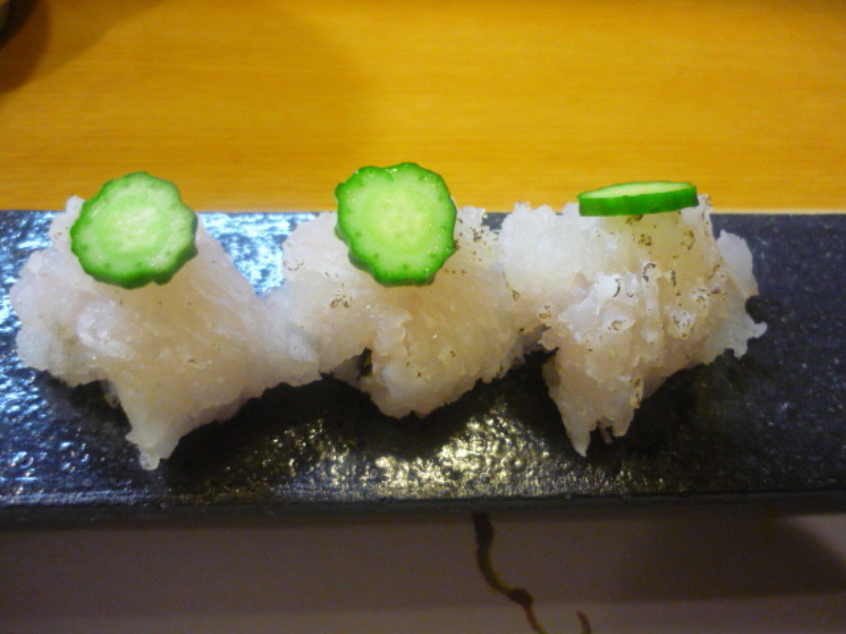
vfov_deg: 42.9
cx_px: 423
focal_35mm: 33
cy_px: 317
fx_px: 807
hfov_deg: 55.4
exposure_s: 1/20
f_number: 2.8
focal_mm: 5.5
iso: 400
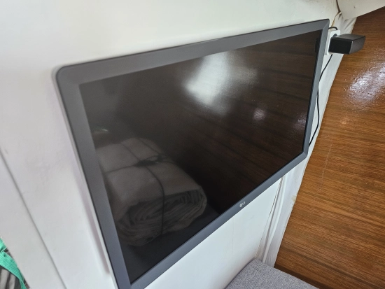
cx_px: 192
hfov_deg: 73.9
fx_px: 256
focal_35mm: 23
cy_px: 144
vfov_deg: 58.9
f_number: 1.7
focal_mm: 6.3
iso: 640
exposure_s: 1/120
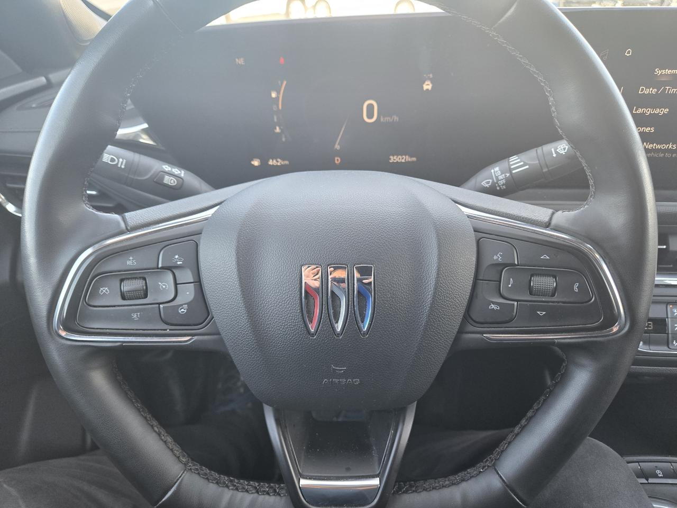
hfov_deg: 73.9
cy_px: 254
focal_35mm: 23
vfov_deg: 58.9
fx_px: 450
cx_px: 338
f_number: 1.8
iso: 125
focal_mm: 5.4
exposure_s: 1/180
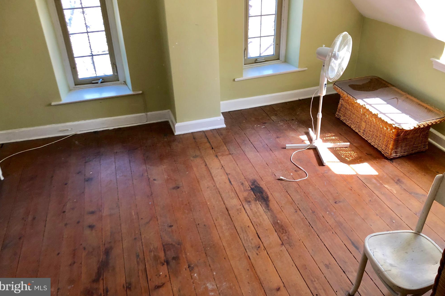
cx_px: 224
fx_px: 371
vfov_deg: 43.5
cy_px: 125
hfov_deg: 61.9
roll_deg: +1.8
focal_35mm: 30
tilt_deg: -27.9
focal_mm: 4
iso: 40
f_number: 1.8
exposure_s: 1/24
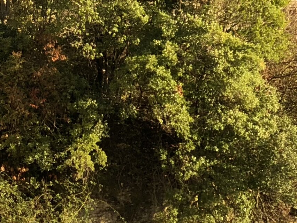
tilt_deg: +6.3
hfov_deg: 7.9
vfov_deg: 6.1
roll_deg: +1.7
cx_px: -204
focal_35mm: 244
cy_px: 23
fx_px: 2093
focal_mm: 6
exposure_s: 1/50
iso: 16
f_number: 2.4
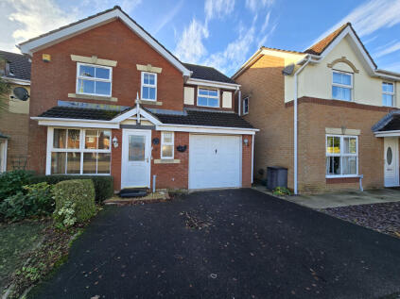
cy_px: 150
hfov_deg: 106.2
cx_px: 200
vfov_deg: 89.9
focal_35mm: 13
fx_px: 150
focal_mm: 2.2
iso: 50
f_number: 2.2
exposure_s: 1/477
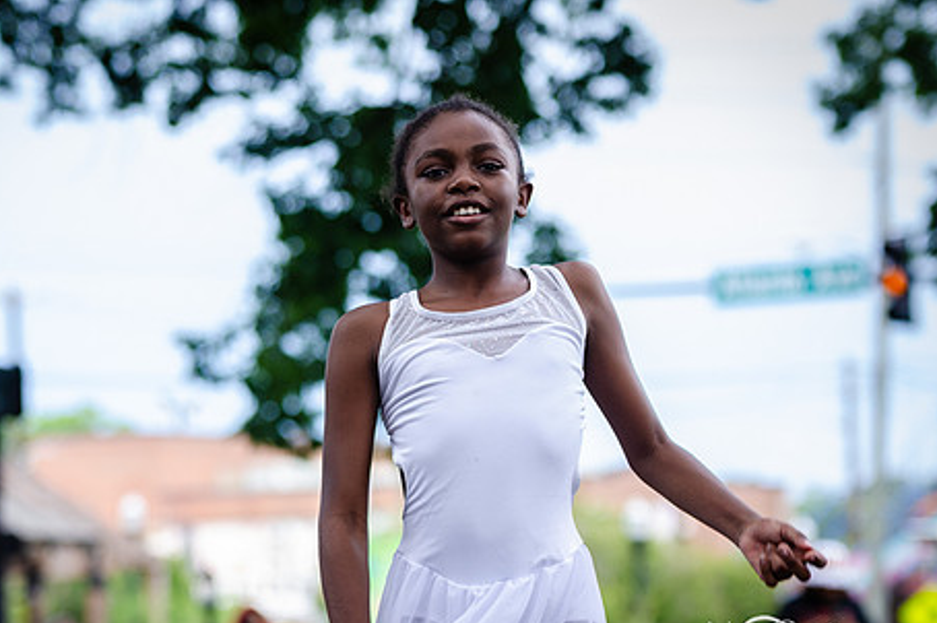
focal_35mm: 201
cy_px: 363
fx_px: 5228
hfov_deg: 10.2
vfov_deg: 6.8
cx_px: 369
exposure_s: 1/400
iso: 200
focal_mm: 105
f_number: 4
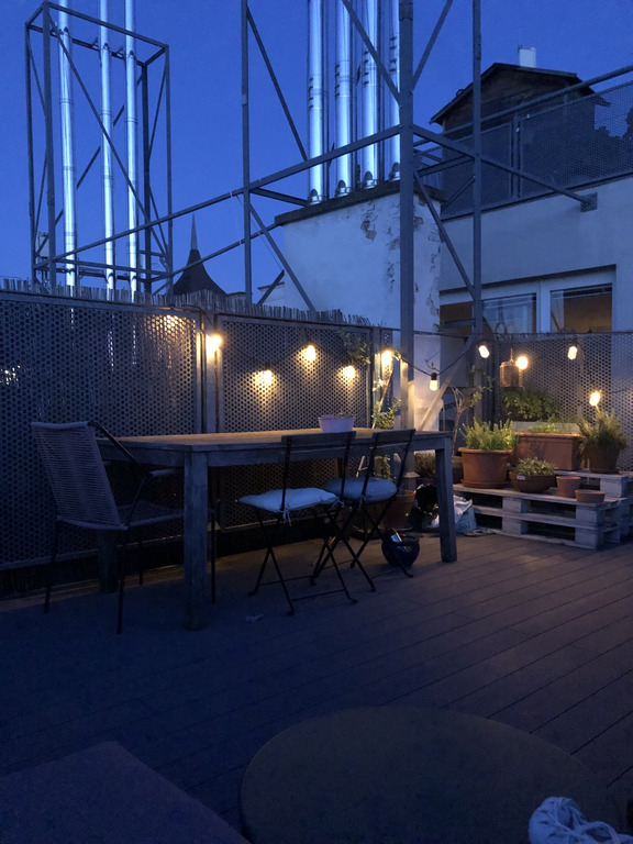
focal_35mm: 28
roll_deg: +0.0
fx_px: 683
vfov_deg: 63.4
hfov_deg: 49.7
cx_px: 316
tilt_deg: -4.0
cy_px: 422
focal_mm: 3.99
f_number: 1.8
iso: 400
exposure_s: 1/4
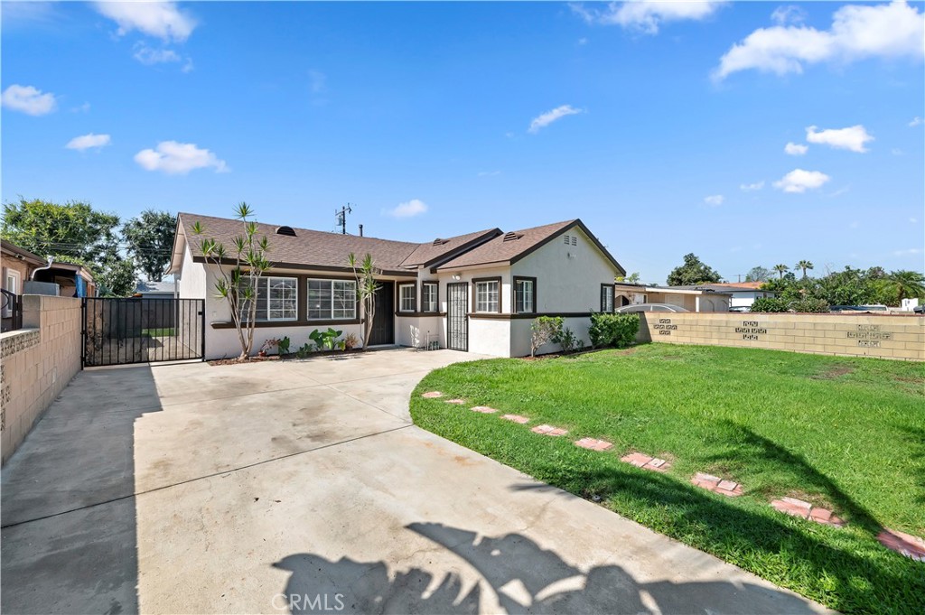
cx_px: 462
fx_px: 359
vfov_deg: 81.1
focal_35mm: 14
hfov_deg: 104.3
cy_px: 308
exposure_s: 1/400
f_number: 16
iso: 500
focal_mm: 14
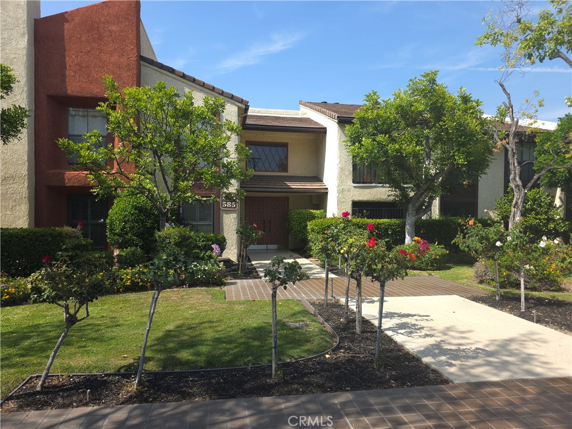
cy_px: 214
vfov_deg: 58.9
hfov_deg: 73.9
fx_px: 380
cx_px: 286
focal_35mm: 23
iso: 12
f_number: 1.7
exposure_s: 1/279
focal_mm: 6.3
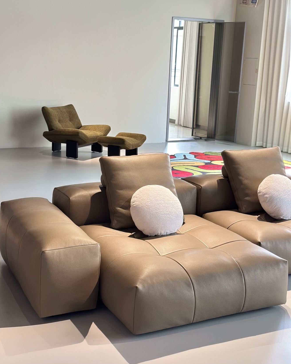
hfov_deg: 29.7
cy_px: 188
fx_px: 549
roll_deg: -2.8
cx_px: 143
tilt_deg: -13.8
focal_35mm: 51
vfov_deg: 36.7
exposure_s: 1/97
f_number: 1.78
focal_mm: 6.86
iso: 125
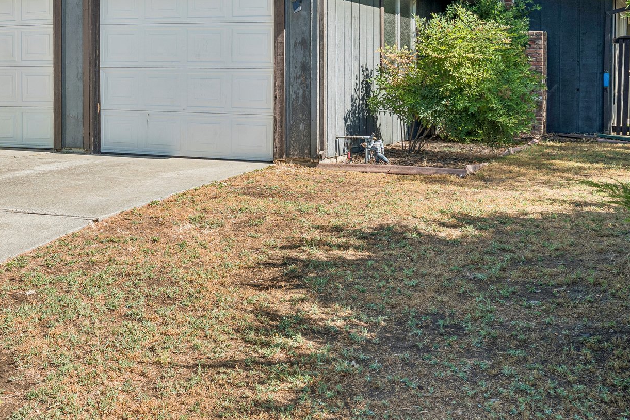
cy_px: 87
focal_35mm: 52
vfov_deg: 25.6
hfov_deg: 37.6
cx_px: 187
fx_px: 910
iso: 100
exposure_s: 1/60
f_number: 8
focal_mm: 31
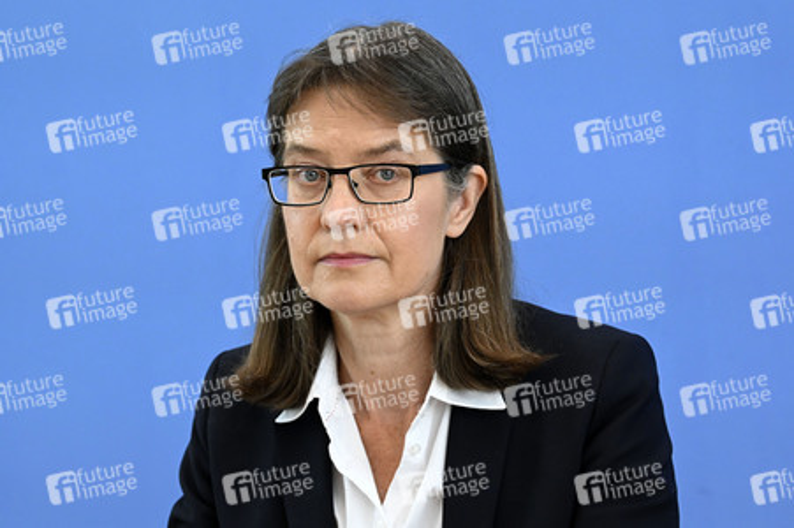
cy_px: 264
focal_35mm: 135
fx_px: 2975
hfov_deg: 15.2
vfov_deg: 10.1
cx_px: 397
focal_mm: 135
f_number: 7.1
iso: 5000
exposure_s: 1/800
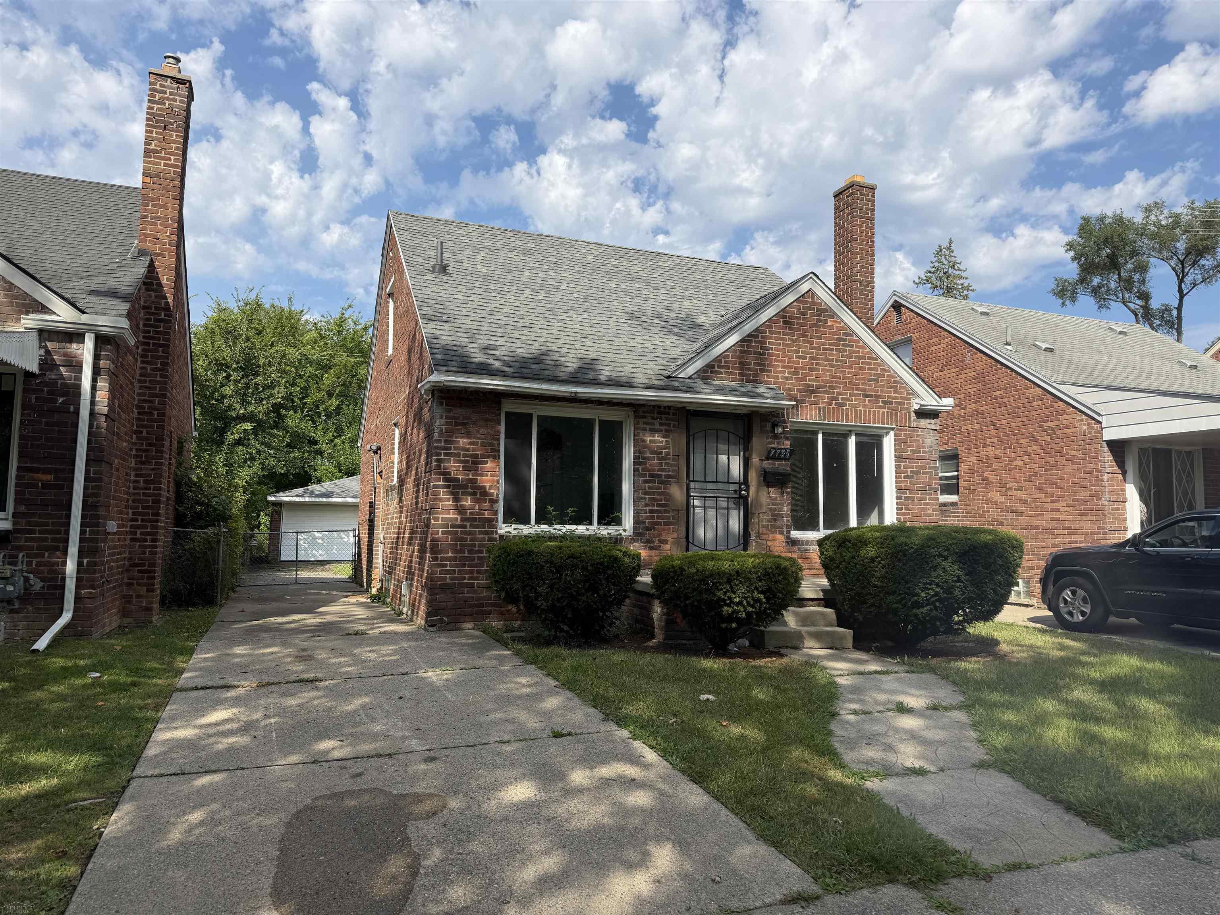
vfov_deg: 56.8
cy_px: 458
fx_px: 846
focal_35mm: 24
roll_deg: -0.3
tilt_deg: +5.5
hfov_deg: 71.6
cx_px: 610
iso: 80
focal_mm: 6.76
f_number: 1.78
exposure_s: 1/3759
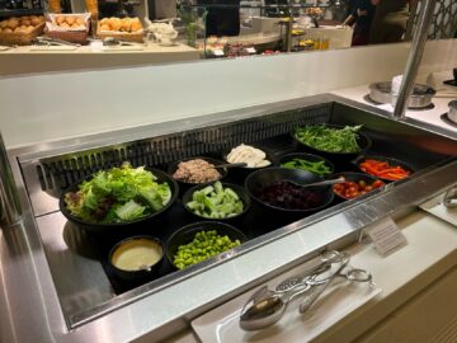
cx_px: 228
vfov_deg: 53.1
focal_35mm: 26
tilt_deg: -27.6
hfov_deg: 67.3
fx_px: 343
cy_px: 172
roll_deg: -1.9
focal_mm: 5.1
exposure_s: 1/119
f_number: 1.6
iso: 100
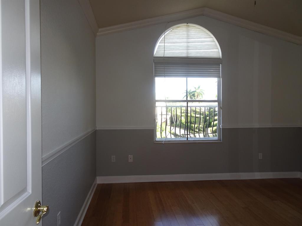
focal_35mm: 24
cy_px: 113
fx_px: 209
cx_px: 151
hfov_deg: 71.6
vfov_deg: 56.8
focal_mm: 4.1
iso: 80
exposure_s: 1/30
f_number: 3.5
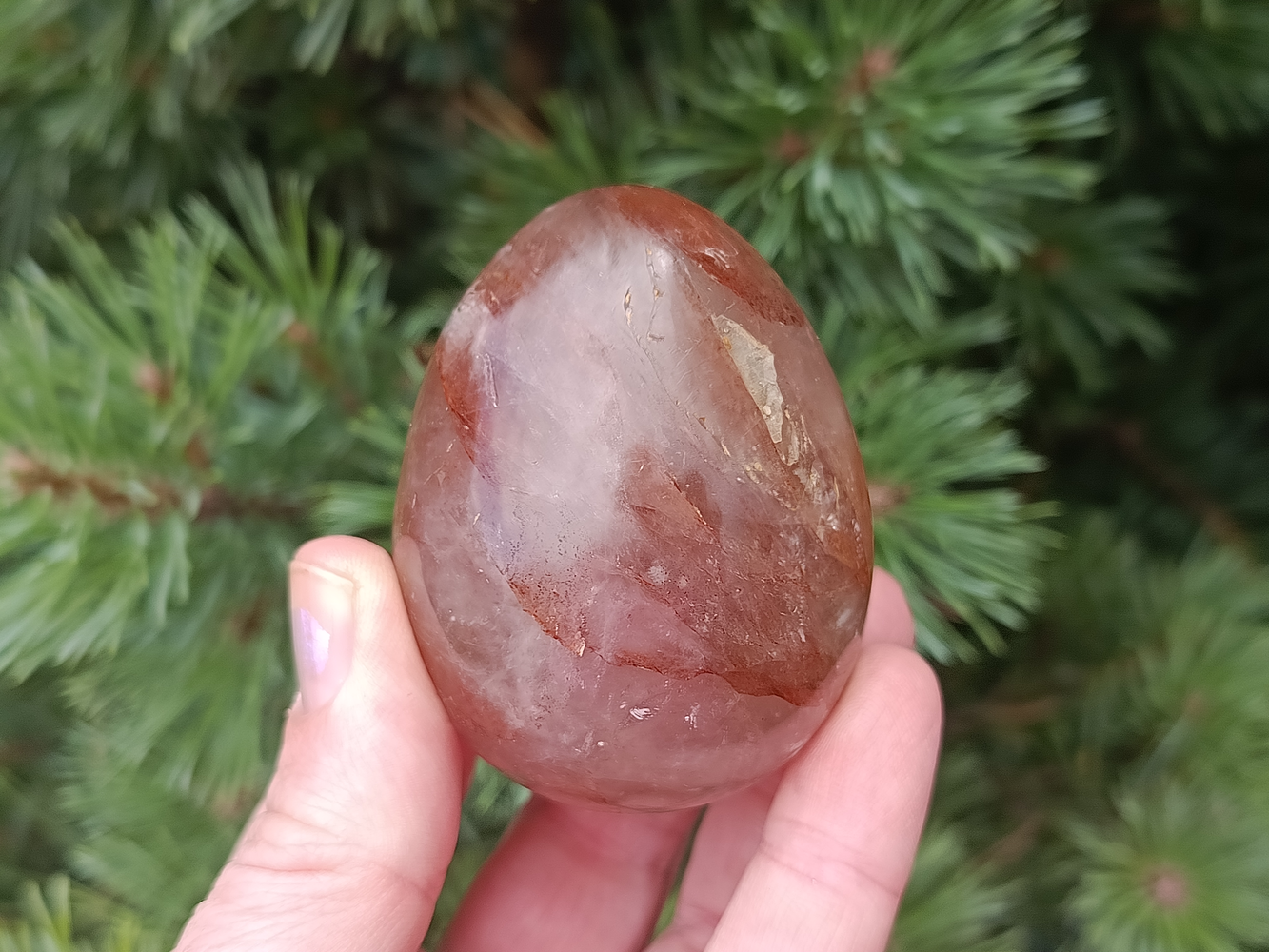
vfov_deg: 36.0
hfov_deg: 46.8
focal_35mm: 40
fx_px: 1467
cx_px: 634
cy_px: 476
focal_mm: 5.24
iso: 50
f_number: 1.7
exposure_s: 1/102
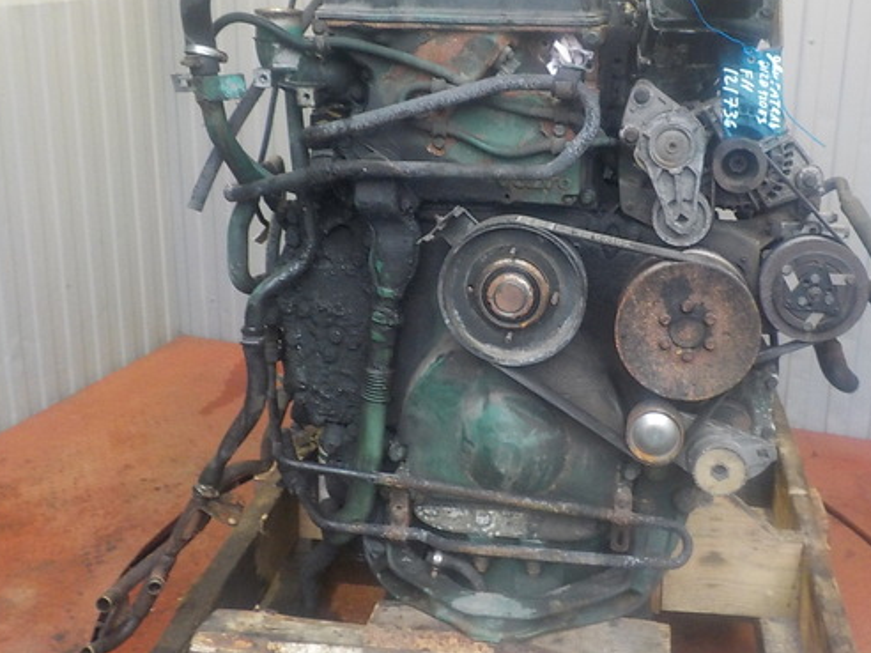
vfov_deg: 36.5
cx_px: 515
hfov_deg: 47.6
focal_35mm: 39
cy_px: 230
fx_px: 981
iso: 320
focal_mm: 4.1
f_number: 3.3
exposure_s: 1/30
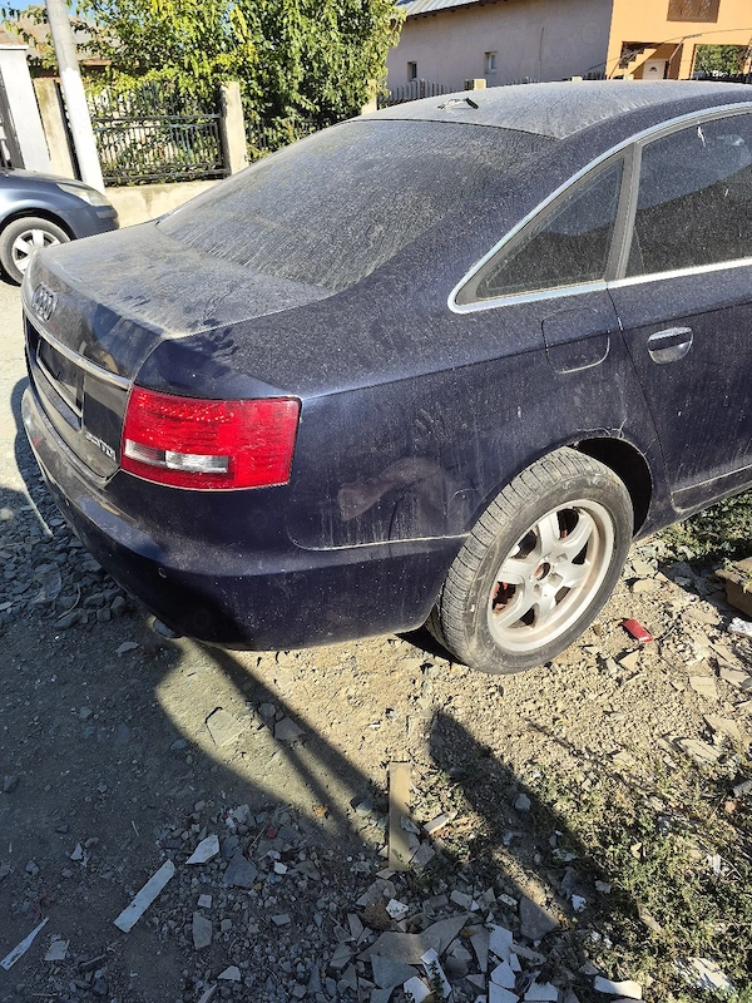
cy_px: 502
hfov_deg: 58.9
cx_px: 376
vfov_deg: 73.9
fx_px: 666
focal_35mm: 23
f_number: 1.8
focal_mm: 5.4
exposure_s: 1/3333
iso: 80
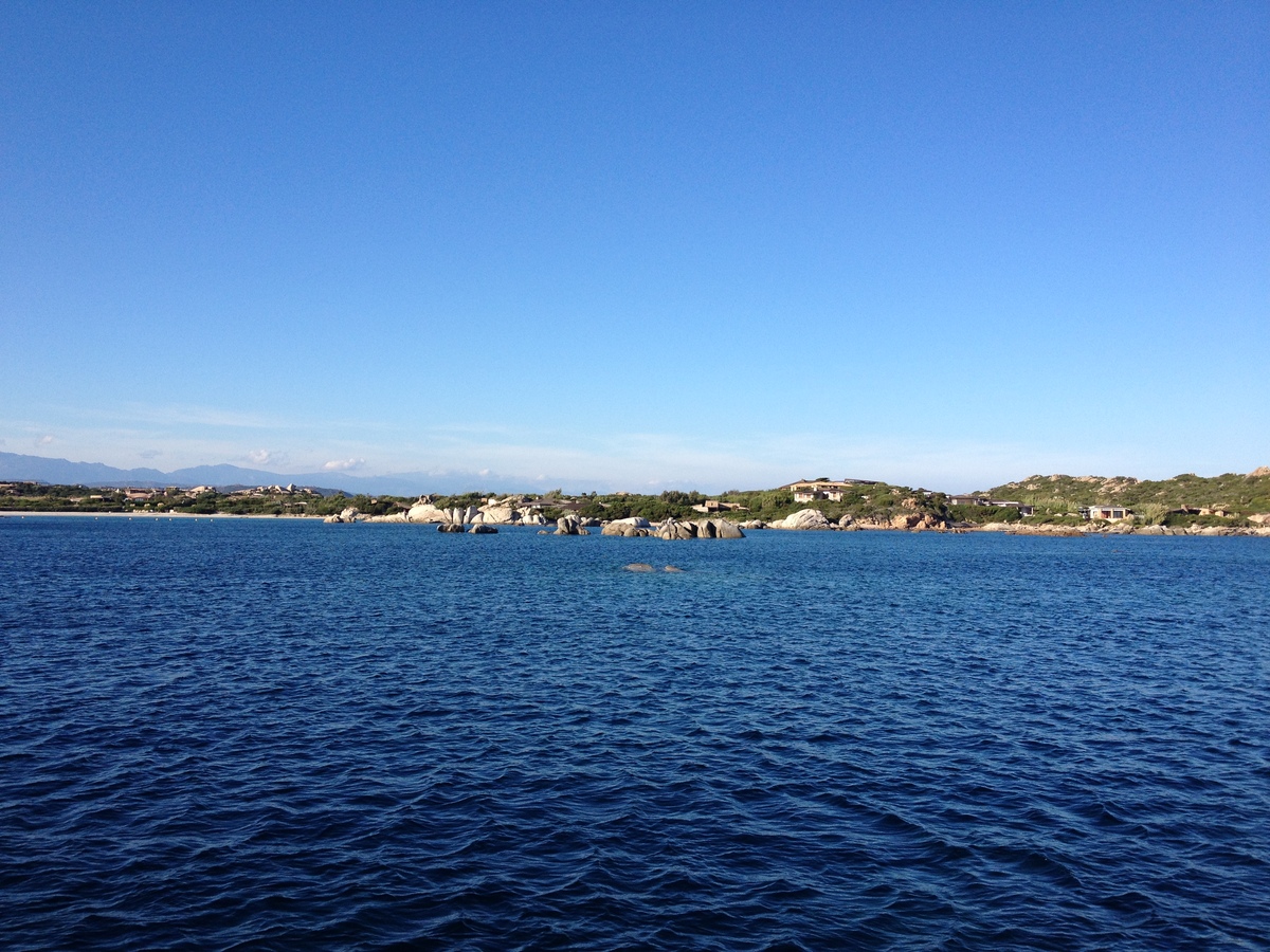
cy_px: 476
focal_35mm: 35
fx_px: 1284
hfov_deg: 52.6
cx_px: 635
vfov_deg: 40.7
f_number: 2.4
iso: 64
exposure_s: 1/1453
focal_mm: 4.28
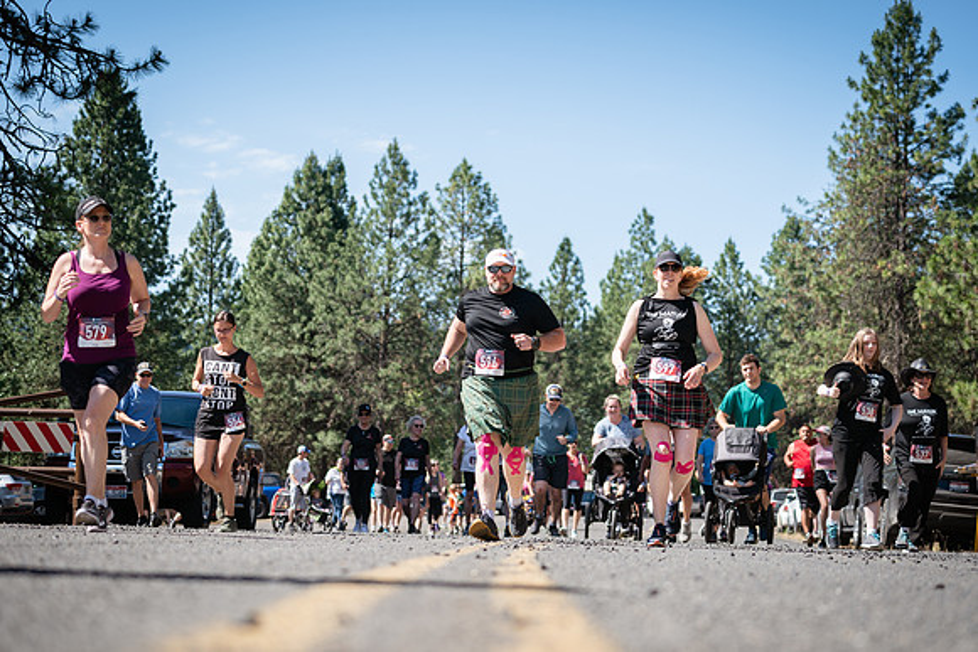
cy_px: 326
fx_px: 2011
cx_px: 489
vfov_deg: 18.4
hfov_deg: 27.3
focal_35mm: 74
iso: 100
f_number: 4
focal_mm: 74
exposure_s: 1/500
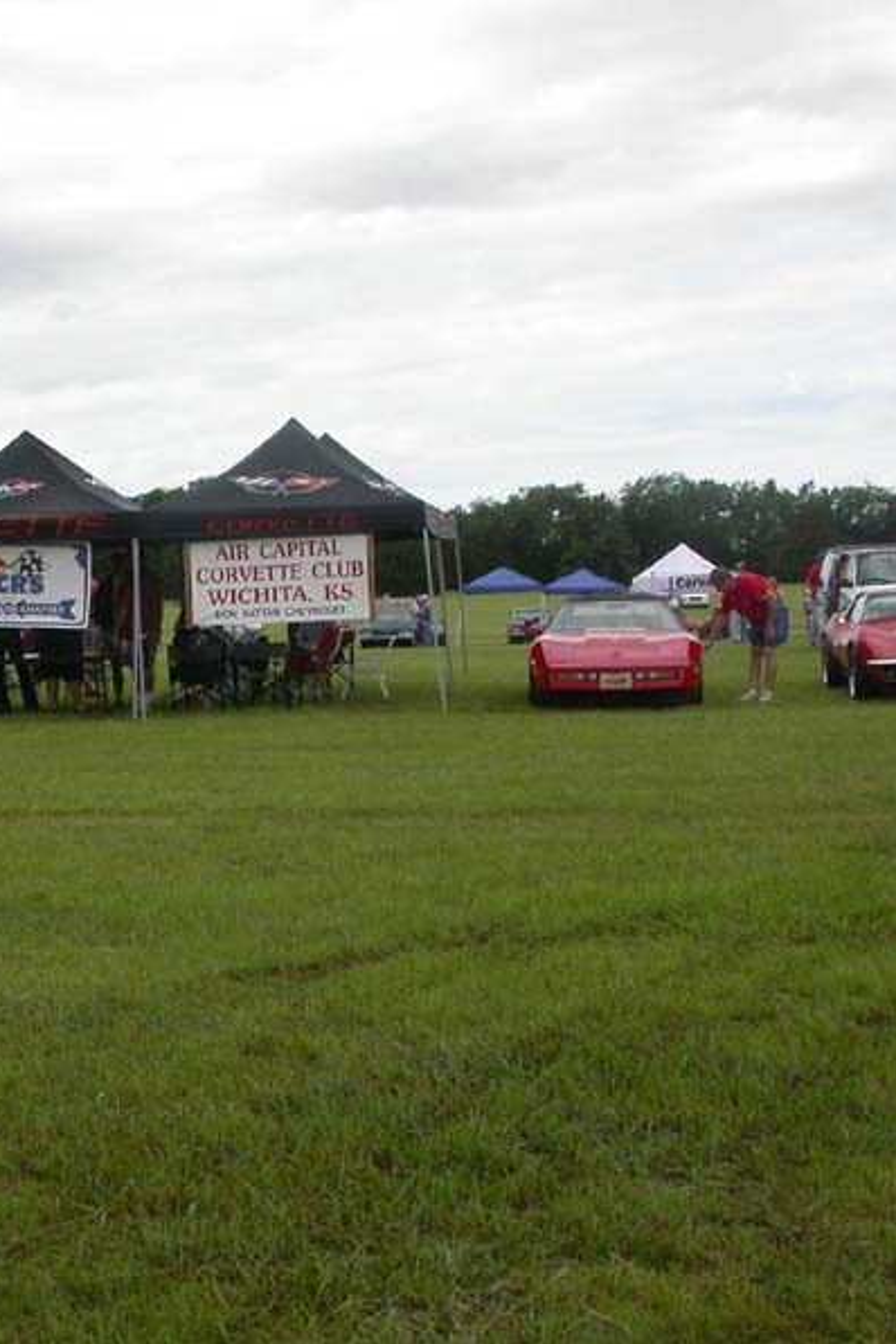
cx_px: 164
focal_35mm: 53
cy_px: 673
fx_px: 1979
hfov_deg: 25.0
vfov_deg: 37.5
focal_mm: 7.85
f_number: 6.7
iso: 100
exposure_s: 1/248
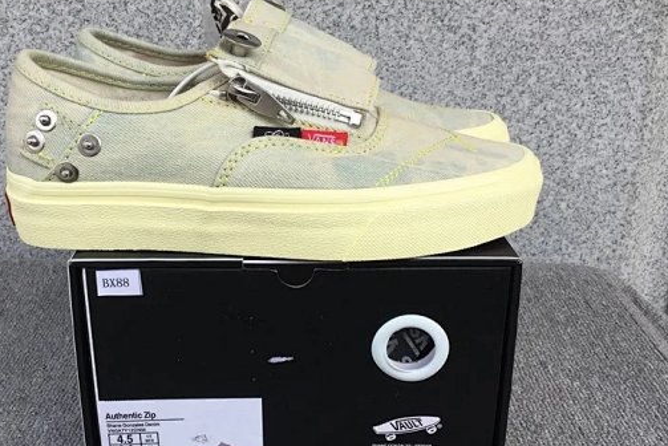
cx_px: 291
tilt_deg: -19.5
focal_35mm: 41
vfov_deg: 32.6
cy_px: 246
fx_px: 761
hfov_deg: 47.3
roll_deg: -0.6
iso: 25
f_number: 2.4
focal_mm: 3.3
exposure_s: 1/392
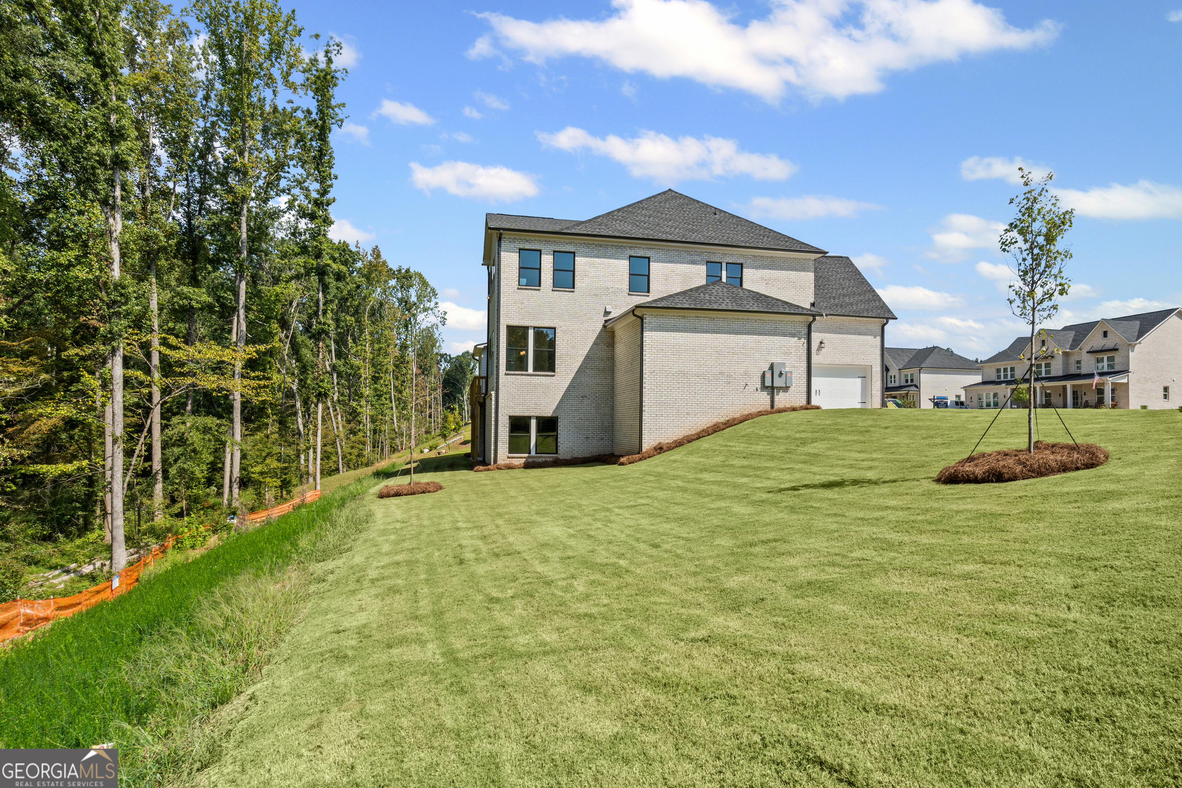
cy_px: 394
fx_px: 624
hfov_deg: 86.9
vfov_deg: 64.6
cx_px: 591
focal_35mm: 19
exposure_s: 1/40
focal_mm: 19
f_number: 16
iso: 100
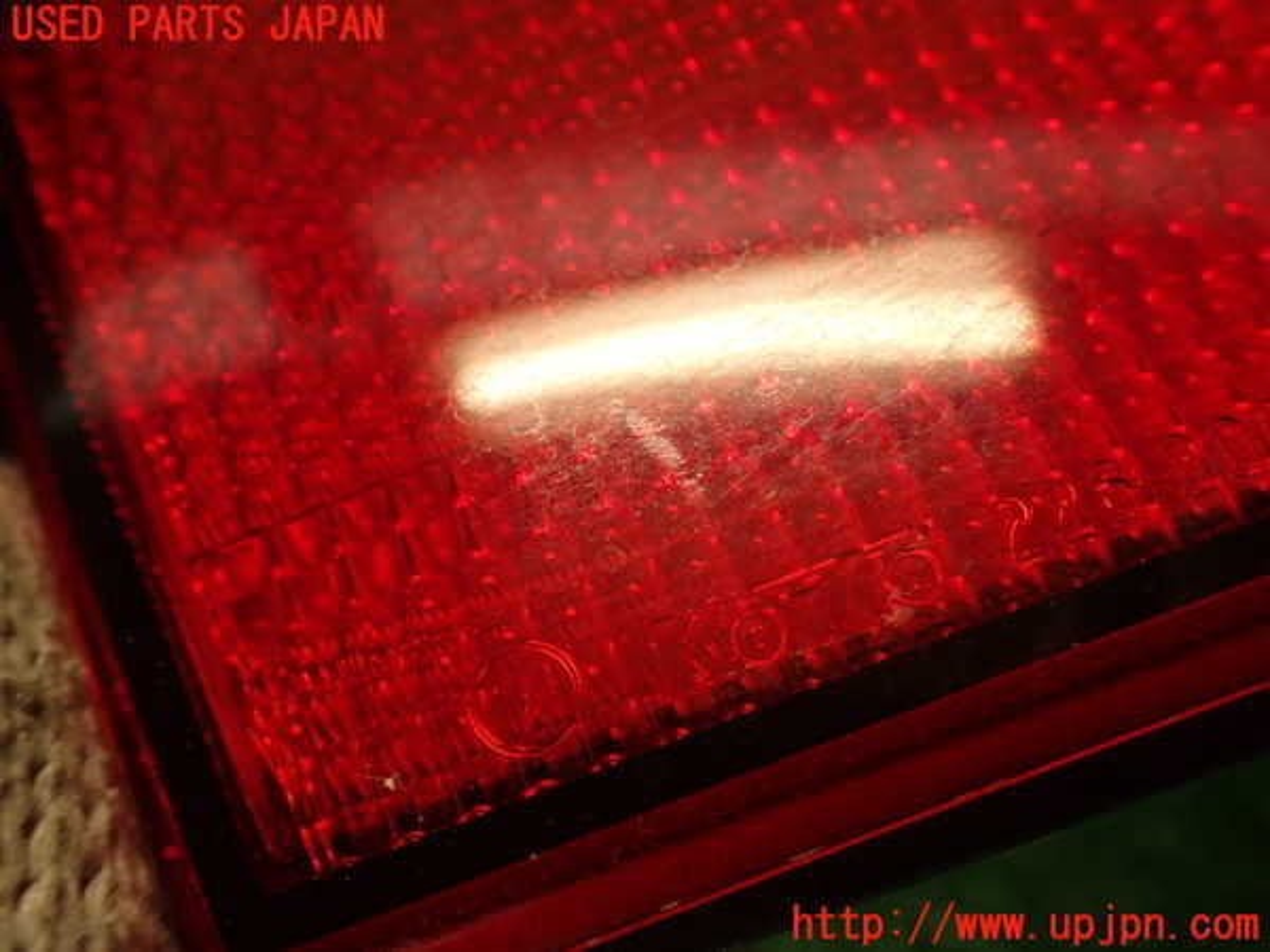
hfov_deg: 51.4
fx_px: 1321
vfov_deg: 39.7
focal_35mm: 36
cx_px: 635
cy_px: 476
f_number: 2.5
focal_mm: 6.37
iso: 200
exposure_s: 1/40
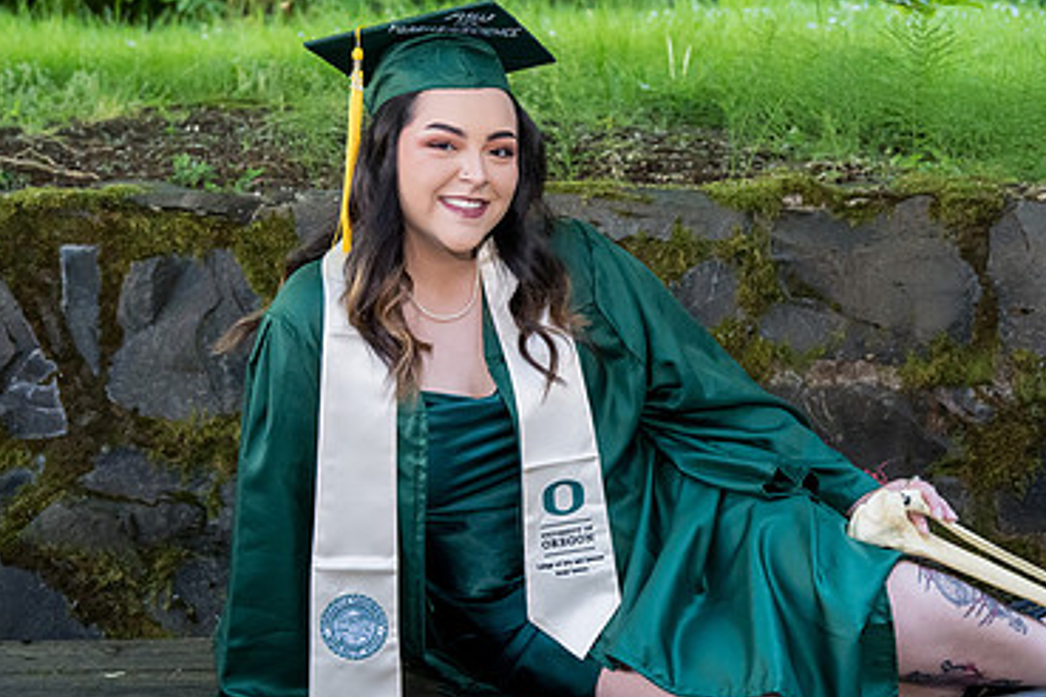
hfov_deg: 30.4
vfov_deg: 20.6
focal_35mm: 66
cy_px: 353
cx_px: 621
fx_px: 1918
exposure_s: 1/320
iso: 2500
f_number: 4
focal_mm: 42
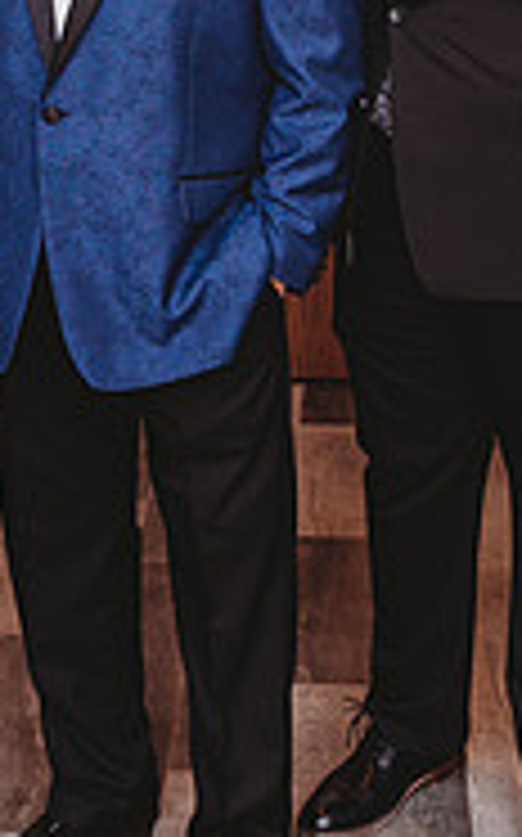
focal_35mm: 79
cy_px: 29
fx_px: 1801
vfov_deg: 25.1
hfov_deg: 16.5
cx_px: 242
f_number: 2.8
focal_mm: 24
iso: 500
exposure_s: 1/250
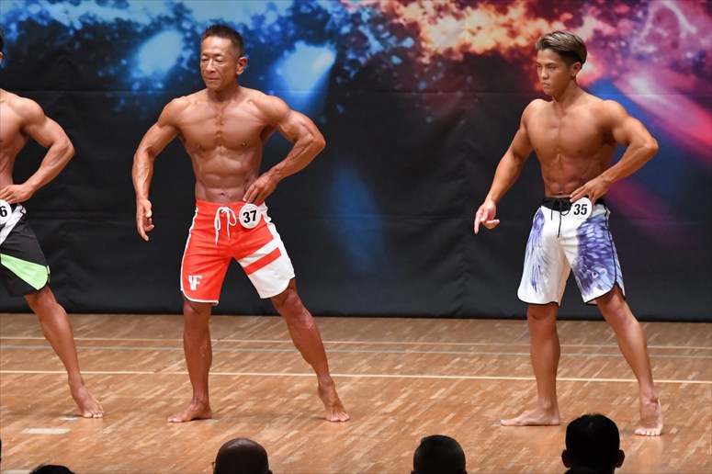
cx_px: 356
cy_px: 237
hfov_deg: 7.2
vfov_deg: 4.8
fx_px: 5634
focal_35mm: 285
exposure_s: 1/400
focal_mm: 190
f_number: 5.6
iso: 8000
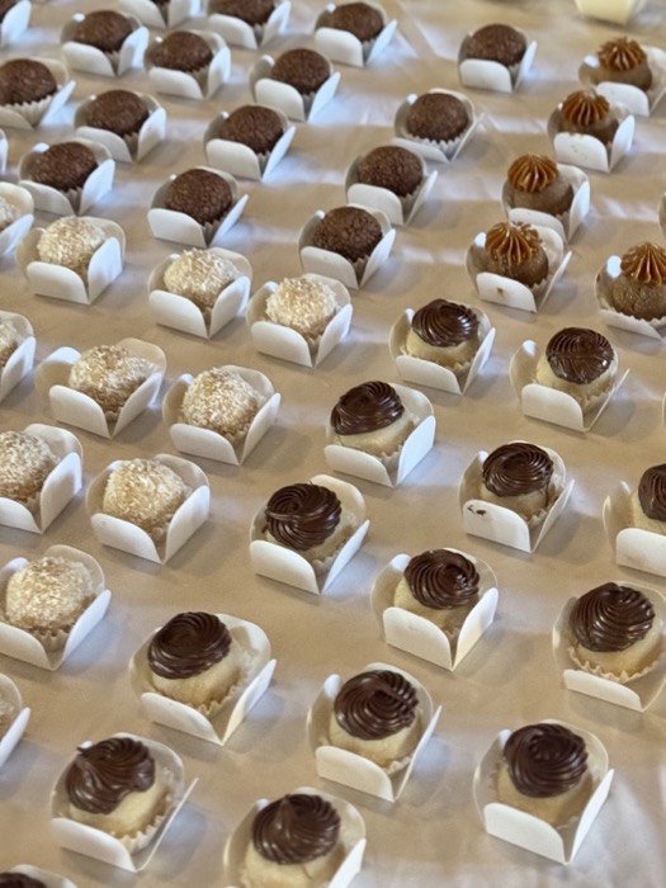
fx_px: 1231
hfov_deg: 30.3
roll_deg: -0.8
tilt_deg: -29.2
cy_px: 444
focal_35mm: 48
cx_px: 333
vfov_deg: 39.7
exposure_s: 1/40
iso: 250
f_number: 1.78
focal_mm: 6.76
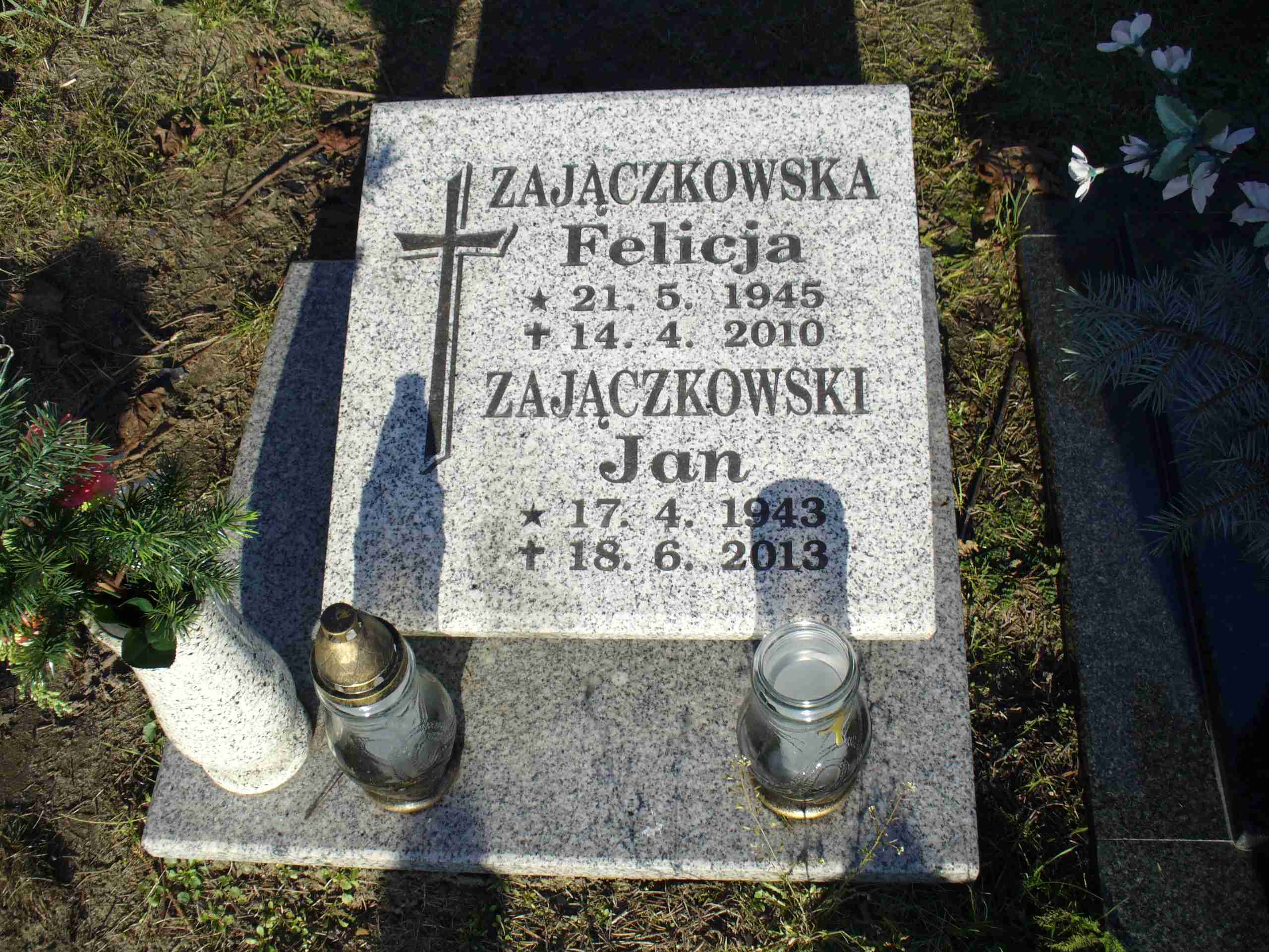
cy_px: 476
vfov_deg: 38.7
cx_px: 634
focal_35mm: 37
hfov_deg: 50.1
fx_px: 1356
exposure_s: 1/200
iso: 80
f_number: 5.6
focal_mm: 6.1
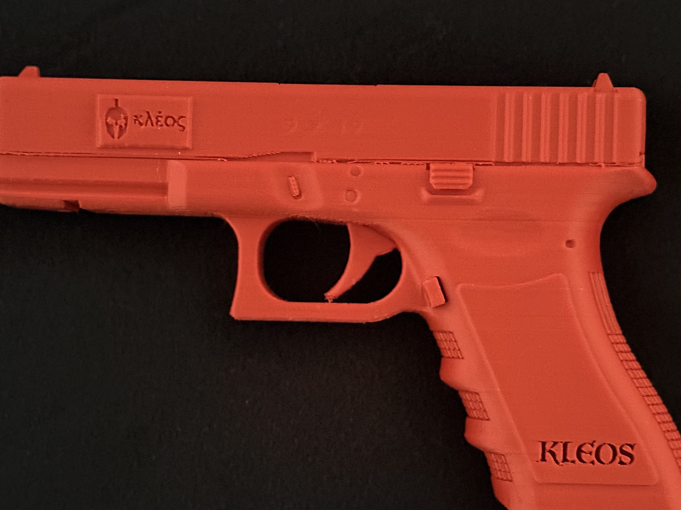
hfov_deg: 29.4
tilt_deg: -85.9
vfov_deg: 22.2
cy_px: 276
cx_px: 387
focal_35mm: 66
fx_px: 1298
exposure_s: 1/15
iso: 1250
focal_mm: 6.76
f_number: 1.78
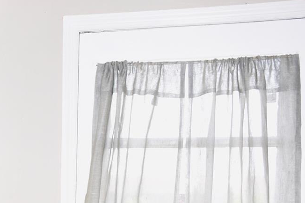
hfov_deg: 23.1
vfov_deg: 16.3
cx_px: -54
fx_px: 686
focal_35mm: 81
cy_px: 232
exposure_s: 1/60
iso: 100
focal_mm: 22
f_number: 4
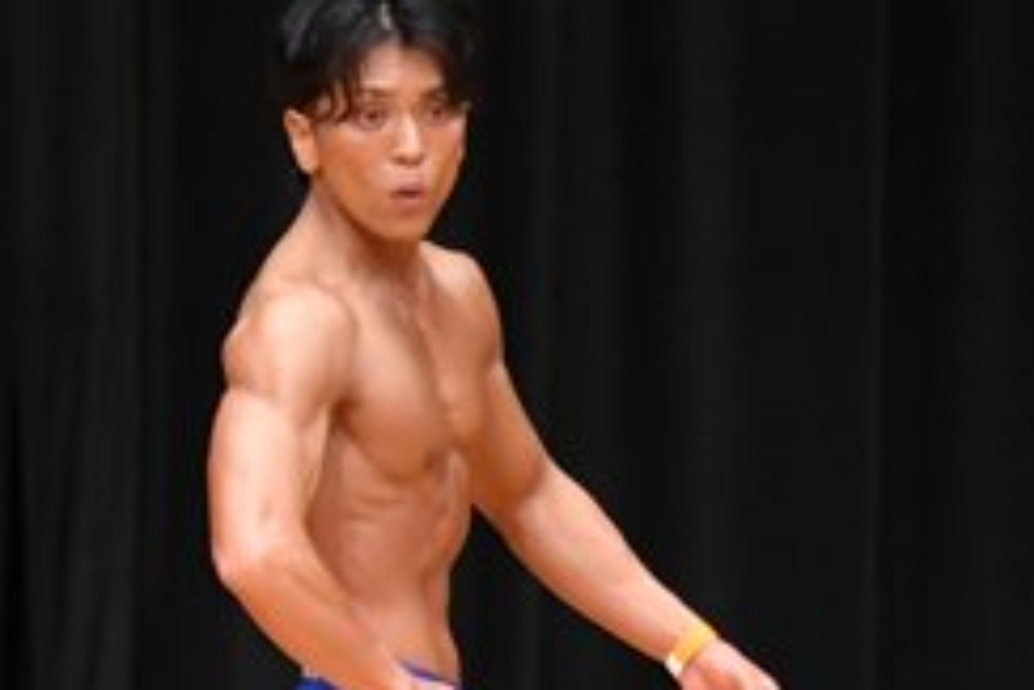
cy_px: 817
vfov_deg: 1.6
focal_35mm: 856
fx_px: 24600
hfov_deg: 2.4
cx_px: 95
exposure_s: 1/400
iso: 5000
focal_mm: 180
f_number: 5.6
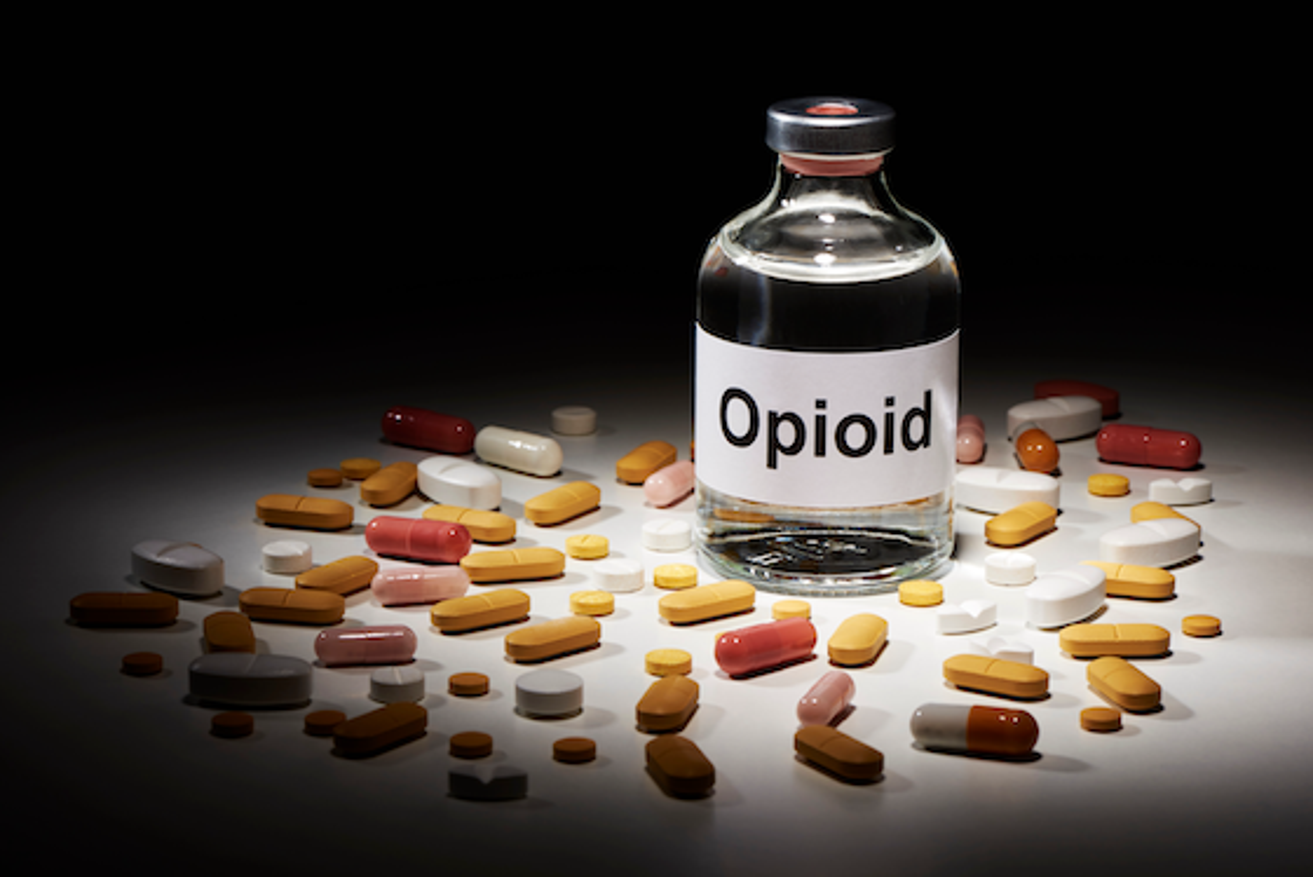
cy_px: 438
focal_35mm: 105
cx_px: 656
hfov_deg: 19.4
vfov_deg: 13.1
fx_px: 3831
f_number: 22
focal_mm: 105
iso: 100
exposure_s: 1/125
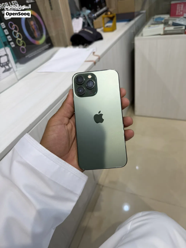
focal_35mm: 24
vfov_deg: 71.6
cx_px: 93
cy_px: 124
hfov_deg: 56.8
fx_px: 172
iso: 64
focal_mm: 6.76
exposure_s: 1/169
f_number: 1.78
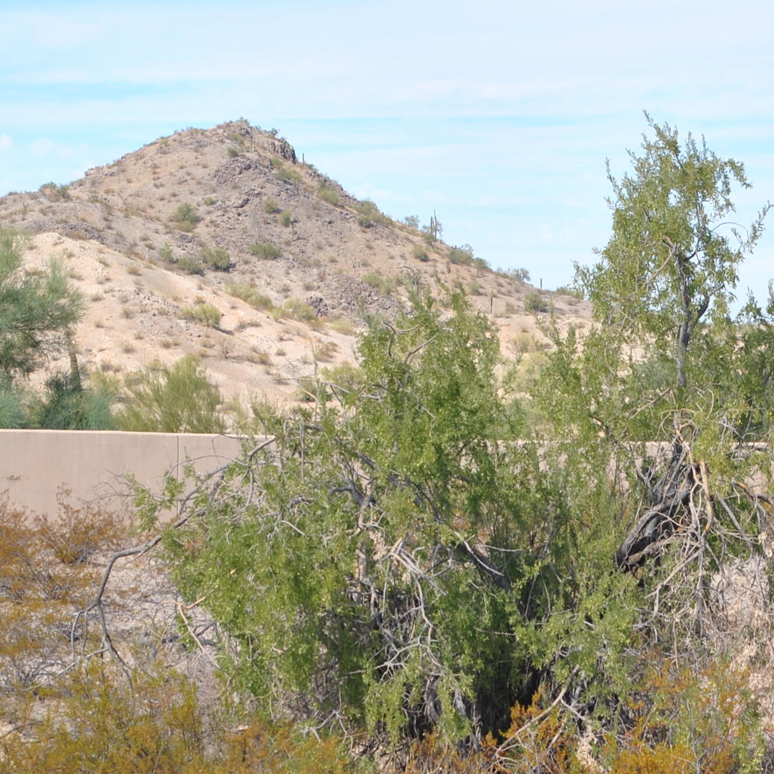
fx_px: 3516
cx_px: 675
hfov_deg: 12.5
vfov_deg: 12.5
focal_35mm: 139
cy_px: 554
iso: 180
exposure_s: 1/250
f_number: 10
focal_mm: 50
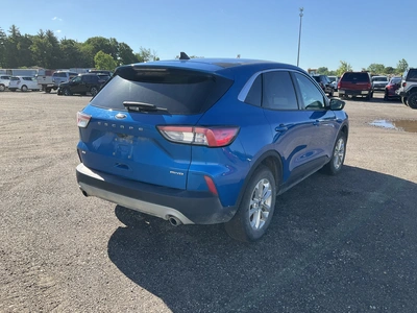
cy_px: 156
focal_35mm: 29
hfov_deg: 61.7
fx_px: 349
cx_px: 208
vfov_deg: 48.2
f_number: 1.8
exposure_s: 1/944
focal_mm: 3
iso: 25
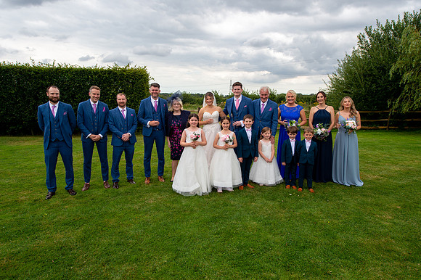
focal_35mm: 24
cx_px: 210
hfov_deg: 73.8
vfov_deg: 53.1
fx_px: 280
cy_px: 140
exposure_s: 1/500
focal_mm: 24
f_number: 6.3
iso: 100
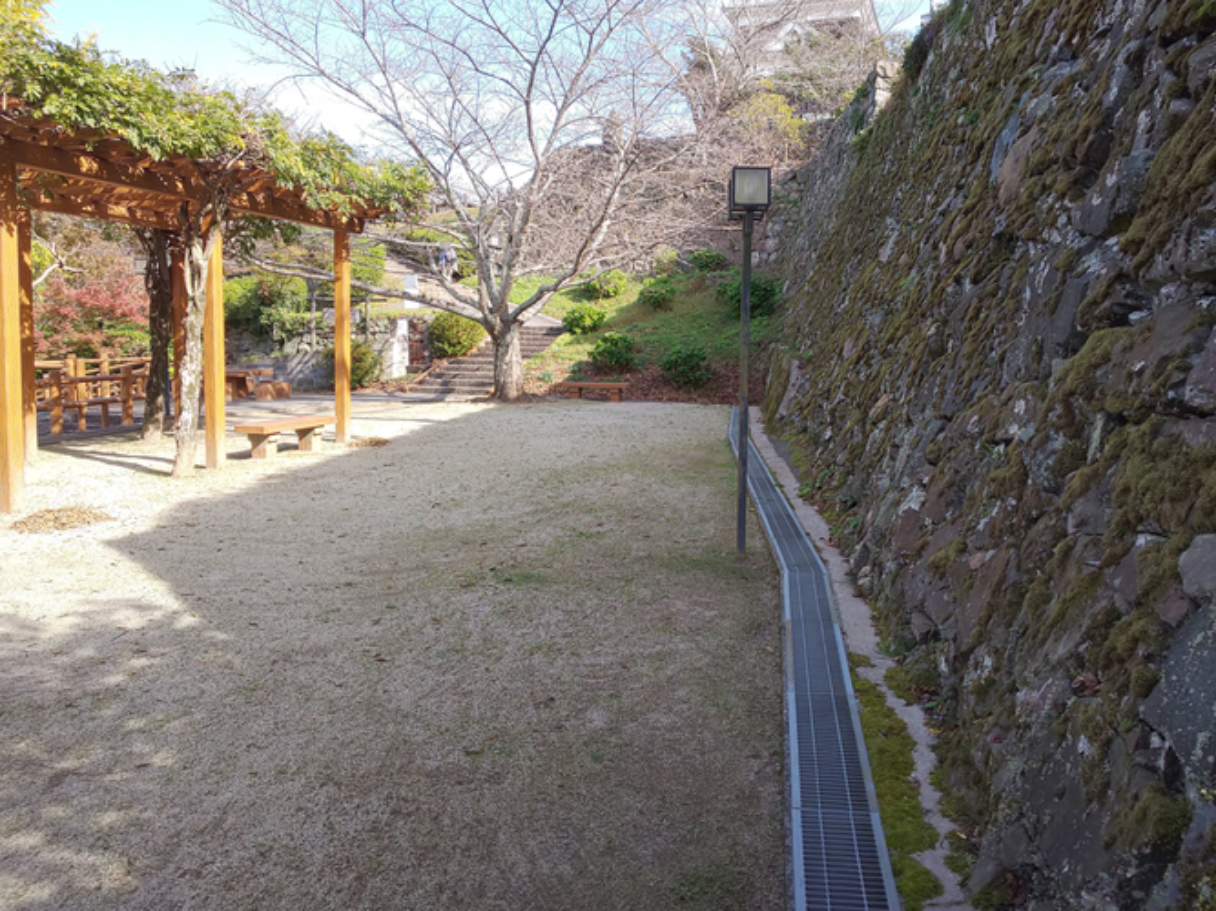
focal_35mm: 24
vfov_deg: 56.7
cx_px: 675
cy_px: 423
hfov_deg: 71.4
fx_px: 843
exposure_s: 1/246
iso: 28
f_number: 1.94
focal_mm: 3.45
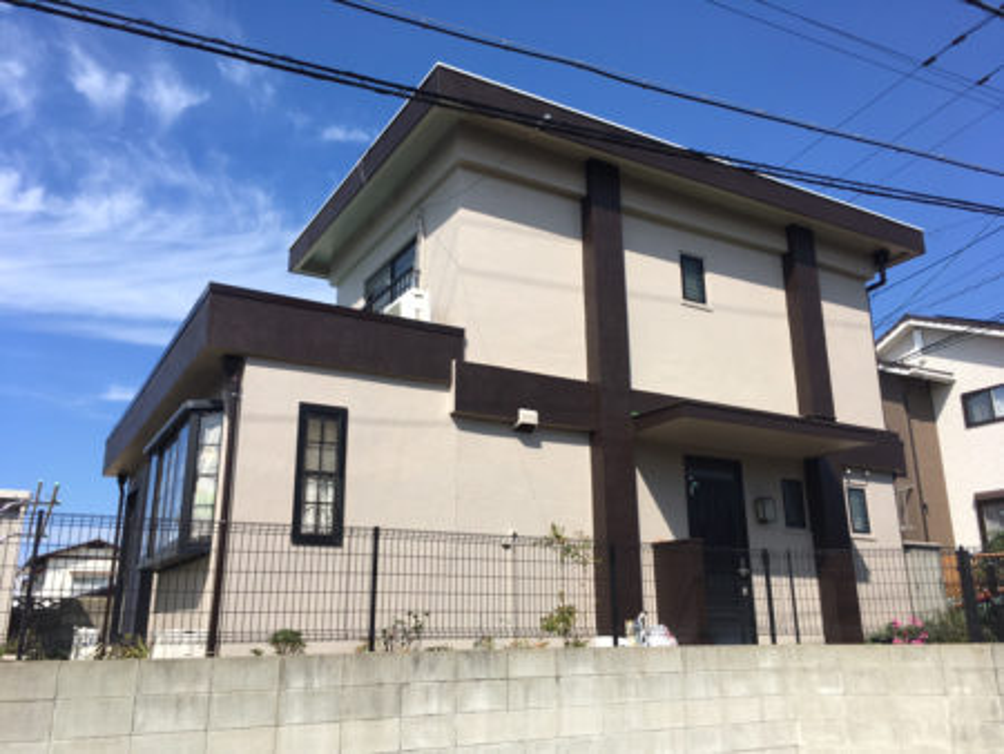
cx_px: 502
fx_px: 842
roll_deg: +0.0
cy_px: 377
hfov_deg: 61.6
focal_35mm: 29
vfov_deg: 48.3
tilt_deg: +17.7
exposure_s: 1/1399
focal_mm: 4.15
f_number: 2.2
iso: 25
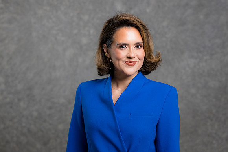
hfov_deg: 23.9
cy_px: 76
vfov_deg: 16.1
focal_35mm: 85
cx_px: 114
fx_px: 538
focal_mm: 85
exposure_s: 1/160
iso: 125
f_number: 4
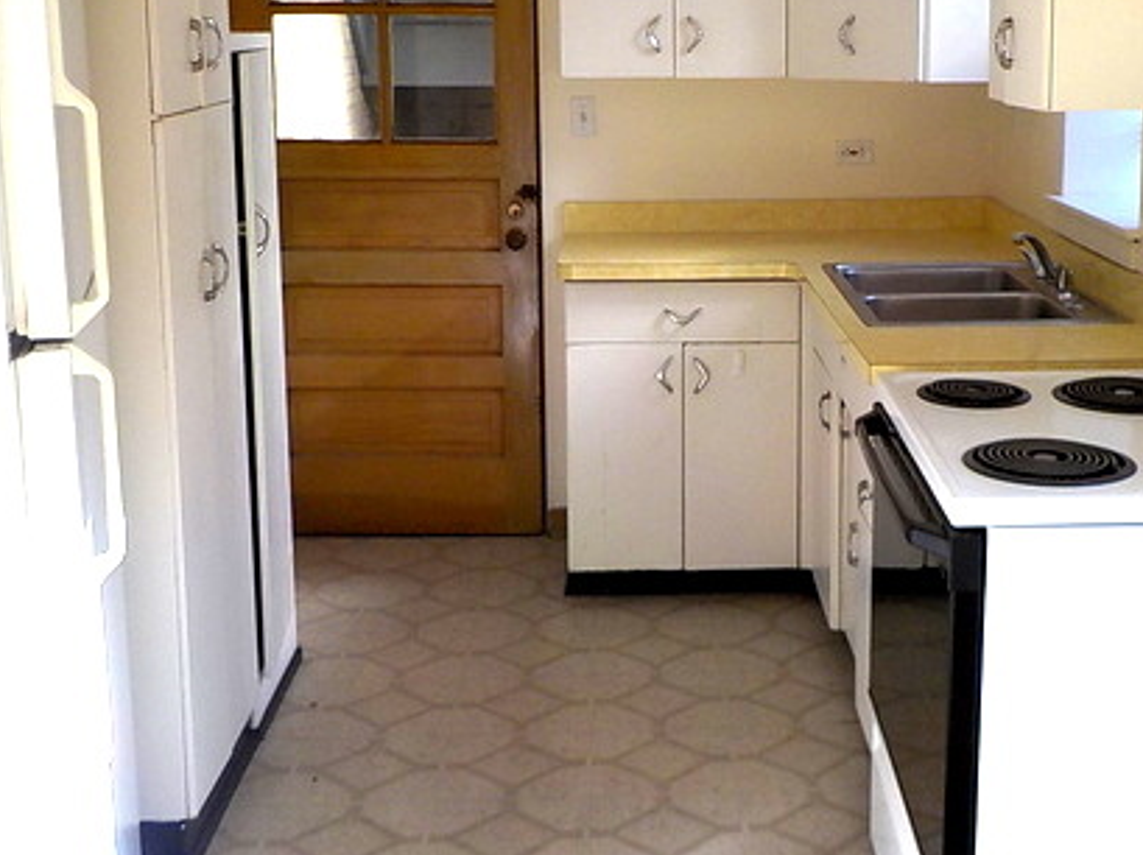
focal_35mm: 47
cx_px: 743
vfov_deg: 30.7
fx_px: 1551
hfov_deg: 40.1
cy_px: 319
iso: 125
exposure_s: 1/125
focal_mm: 4.1
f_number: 3.3
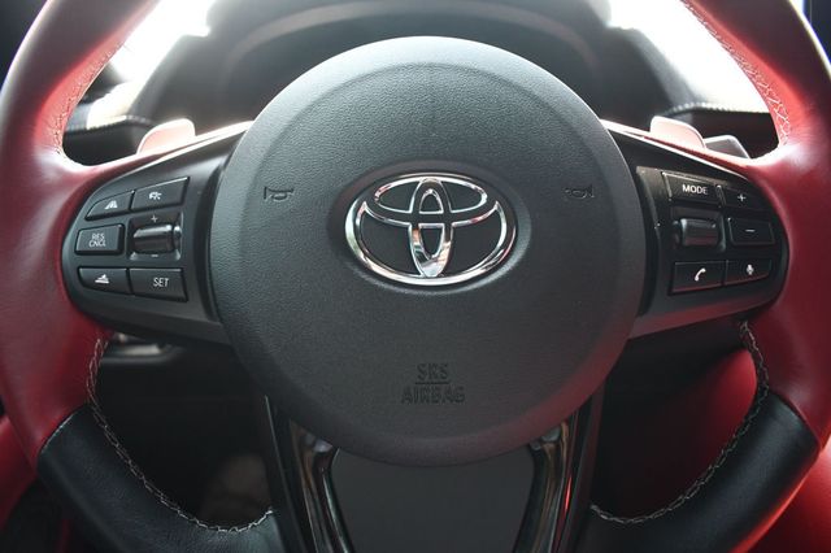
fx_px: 623
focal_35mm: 27
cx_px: 416
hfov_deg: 67.4
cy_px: 276
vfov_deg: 47.9
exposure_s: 1/125
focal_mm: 18
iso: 800
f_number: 3.5
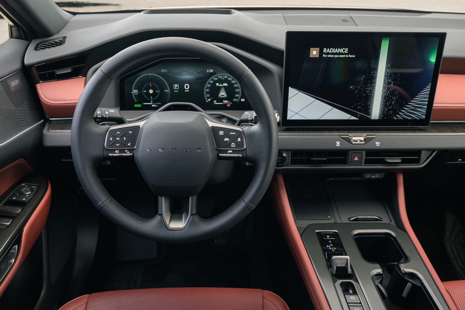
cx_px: 232
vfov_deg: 44.3
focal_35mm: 30
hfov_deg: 62.8
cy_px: 155
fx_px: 381
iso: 500
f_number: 9
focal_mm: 29.5
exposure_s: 1/40
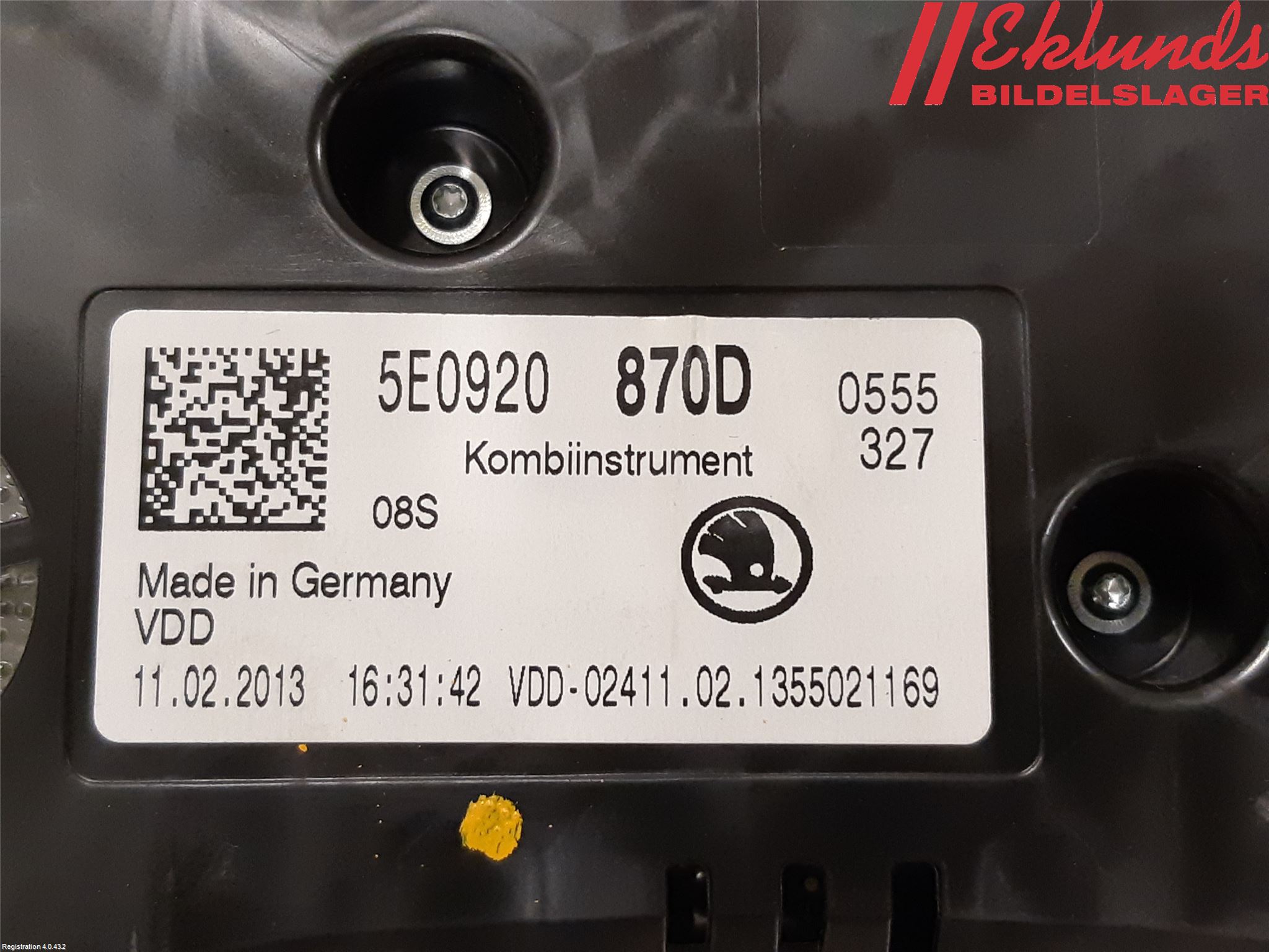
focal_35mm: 26
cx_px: 634
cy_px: 476
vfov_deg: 53.1
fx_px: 953
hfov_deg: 67.3
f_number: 1.7
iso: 320
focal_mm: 3.93
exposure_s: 1/50
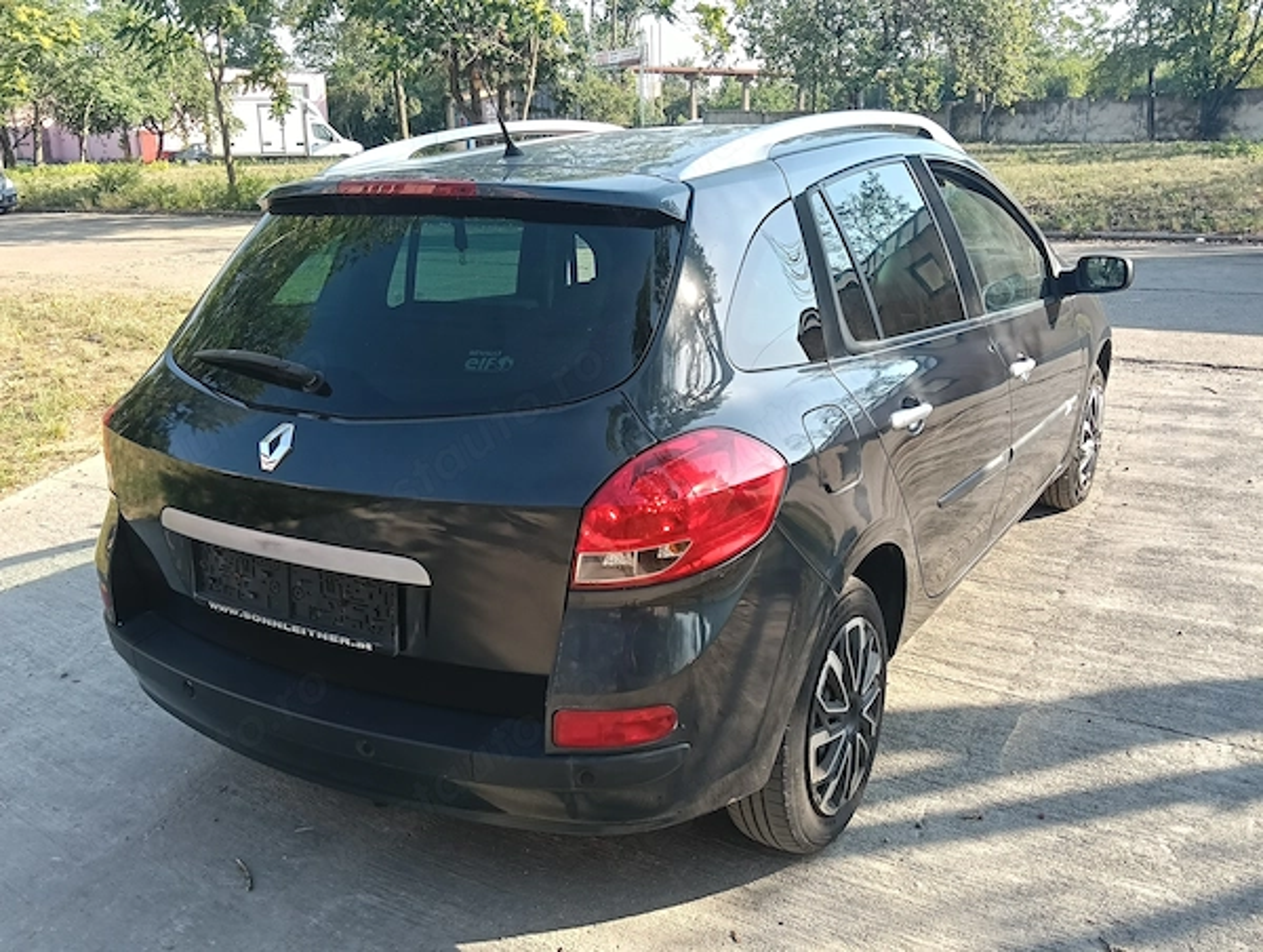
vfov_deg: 46.9
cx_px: 632
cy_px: 476
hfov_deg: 59.9
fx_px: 1096
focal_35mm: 30
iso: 50
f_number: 1.8
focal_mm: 3.98
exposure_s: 1/165
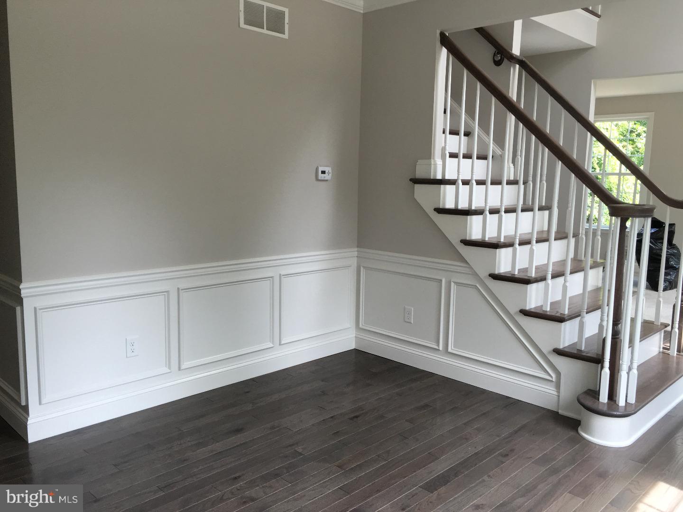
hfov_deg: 61.7
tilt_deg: -6.5
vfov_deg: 48.2
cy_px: 256
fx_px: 572
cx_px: 342
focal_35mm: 29
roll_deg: -0.9
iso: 40
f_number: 2.2
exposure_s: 1/120
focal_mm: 4.15
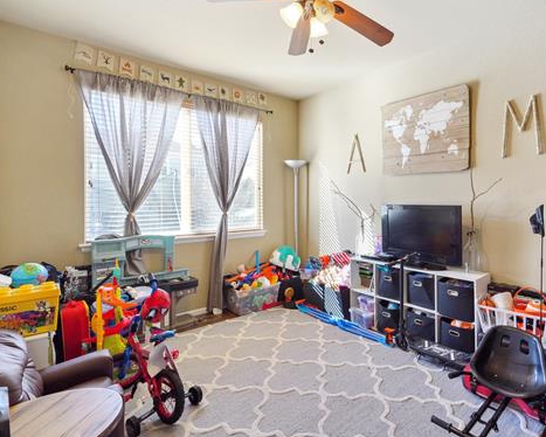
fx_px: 291
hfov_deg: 84.4
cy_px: 202
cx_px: 347
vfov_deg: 73.7
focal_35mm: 18
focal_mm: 14
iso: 400
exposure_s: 1/13
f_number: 11
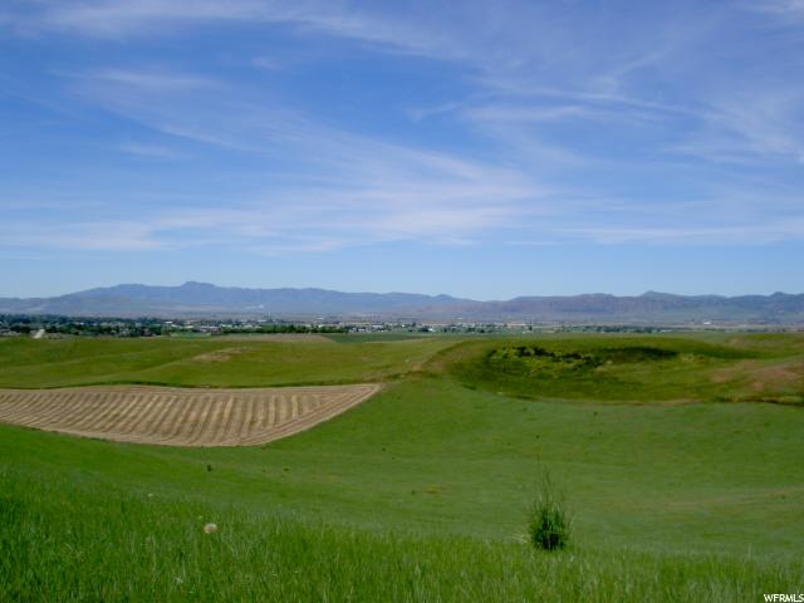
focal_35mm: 39
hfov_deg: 47.9
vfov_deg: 36.8
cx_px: 402
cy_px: 302
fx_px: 906
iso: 100
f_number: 4.7
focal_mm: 8
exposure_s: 1/640
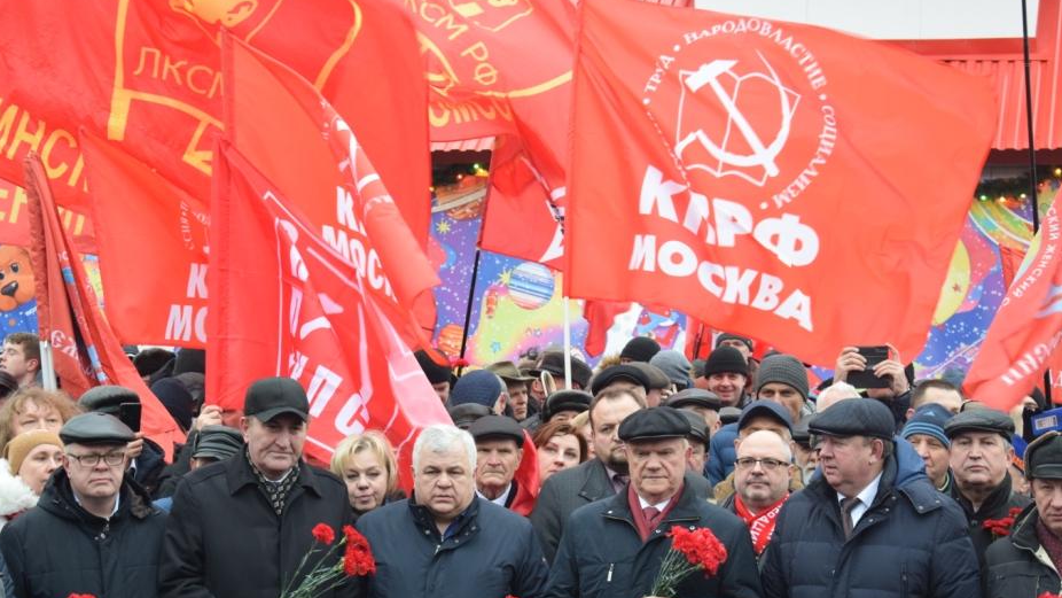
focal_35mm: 96
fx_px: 2692
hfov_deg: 22.3
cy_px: 376
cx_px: 495
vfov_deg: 12.7
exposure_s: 1/60
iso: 1000
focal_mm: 55
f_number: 5.6
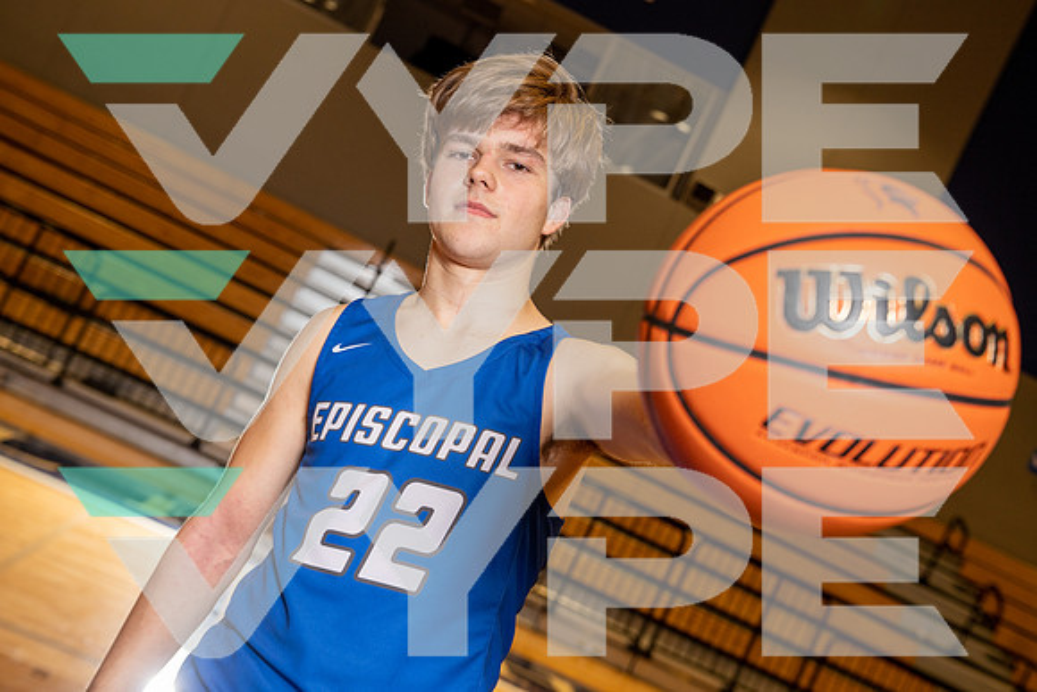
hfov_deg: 41.1
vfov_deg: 28.1
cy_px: 346
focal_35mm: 48
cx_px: 518
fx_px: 1383
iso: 400
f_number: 4.5
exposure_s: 1/250
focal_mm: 48
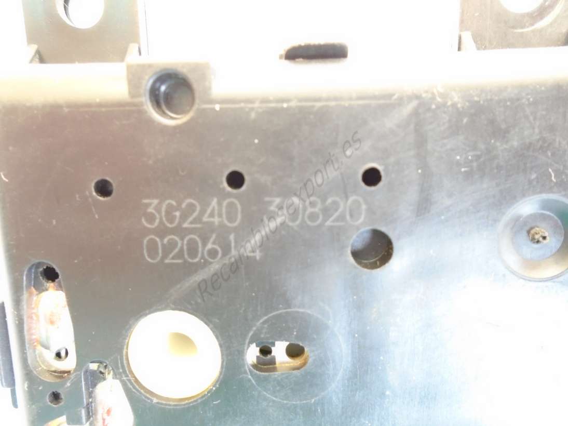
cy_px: 213
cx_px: 284
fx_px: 427
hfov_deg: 67.3
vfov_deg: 53.0
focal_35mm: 26
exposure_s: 1/30
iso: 400
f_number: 3.2
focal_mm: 4.6
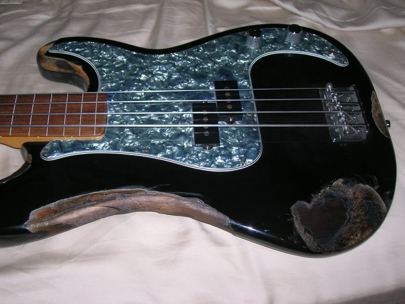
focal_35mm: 46
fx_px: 538
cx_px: 202
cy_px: 152
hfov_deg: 41.2
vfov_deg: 31.5
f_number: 3.2
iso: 50
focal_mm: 7.7
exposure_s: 1/60.1
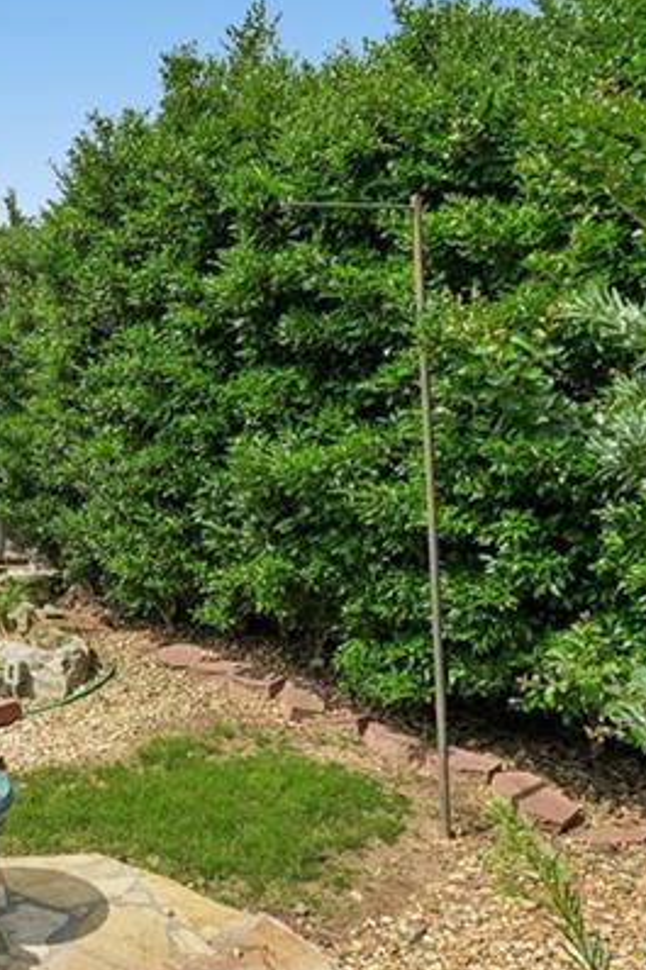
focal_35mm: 36
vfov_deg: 53.1
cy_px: 457
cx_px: -107
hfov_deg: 31.5
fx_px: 970
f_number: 8
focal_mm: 14
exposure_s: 1/250
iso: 100
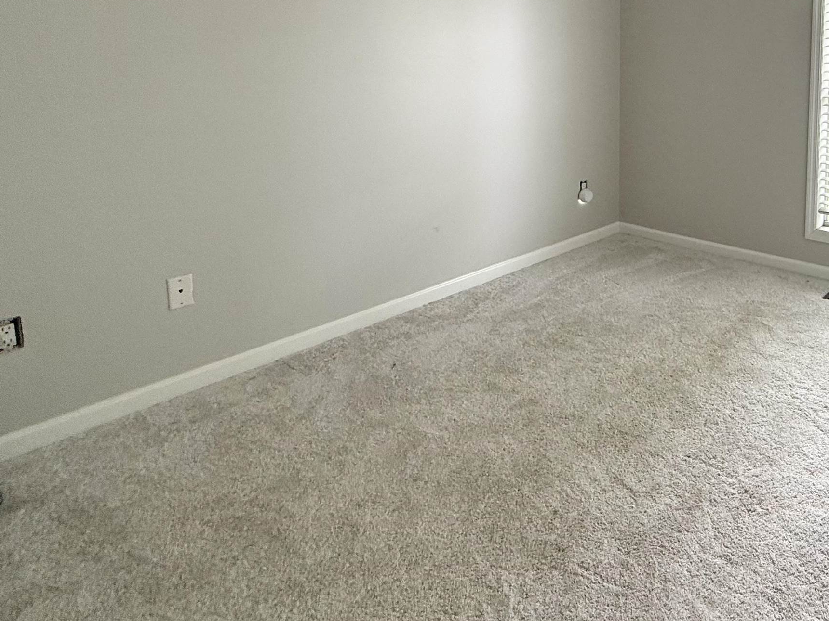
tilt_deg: -5.6
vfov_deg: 51.2
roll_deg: -0.3
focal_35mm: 25
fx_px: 599
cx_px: 691
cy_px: 116
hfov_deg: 62.1
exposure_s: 1/99
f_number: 2.2
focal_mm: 2.22
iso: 100
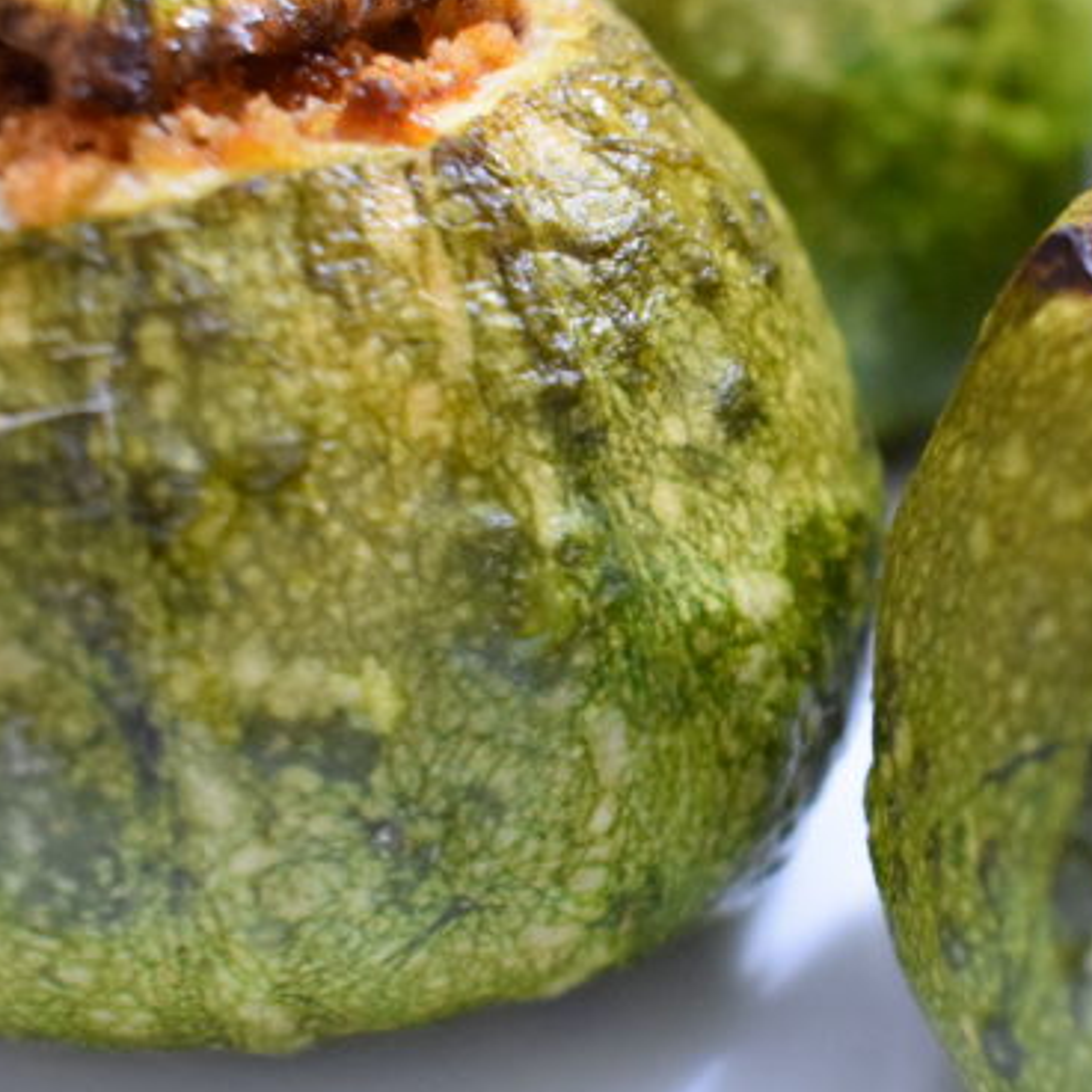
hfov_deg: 23.5
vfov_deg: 24.2
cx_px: 1036
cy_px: 714
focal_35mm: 71
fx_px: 2534
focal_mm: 20
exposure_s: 1/50
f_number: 3.5
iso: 3200
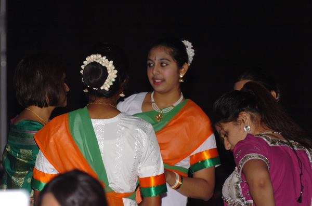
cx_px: 156
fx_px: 2010
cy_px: 103
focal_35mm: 232
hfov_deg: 8.9
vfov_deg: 5.9
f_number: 5.6
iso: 400
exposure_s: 1/30
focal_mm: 155
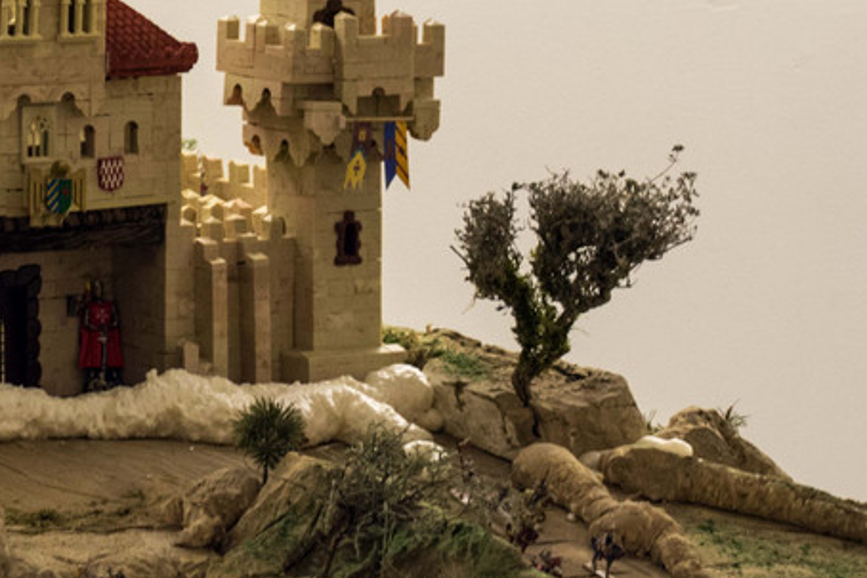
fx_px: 4962
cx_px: 25
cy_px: 57
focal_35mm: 206
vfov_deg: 6.7
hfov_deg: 9.9
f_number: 7.1
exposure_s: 1/40
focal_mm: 52
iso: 800
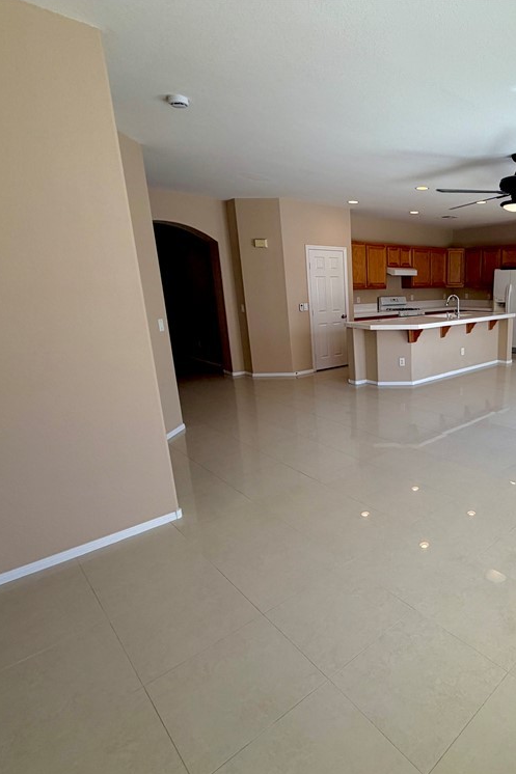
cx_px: 409
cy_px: 395
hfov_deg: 57.5
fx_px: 430
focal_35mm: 20
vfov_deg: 84.0
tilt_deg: -14.7
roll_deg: +0.9
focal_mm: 2.22
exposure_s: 1/150
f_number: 2.2
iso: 50
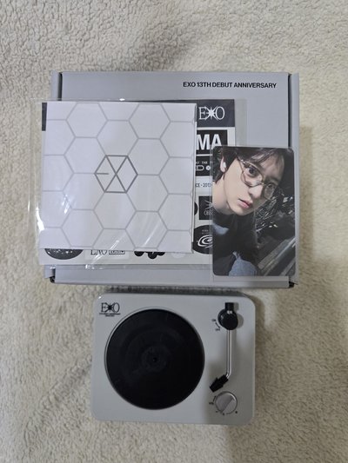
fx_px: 308
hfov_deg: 58.9
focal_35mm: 23
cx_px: 174
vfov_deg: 73.9
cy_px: 232
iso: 640
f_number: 1.7
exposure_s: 1/120
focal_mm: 6.3
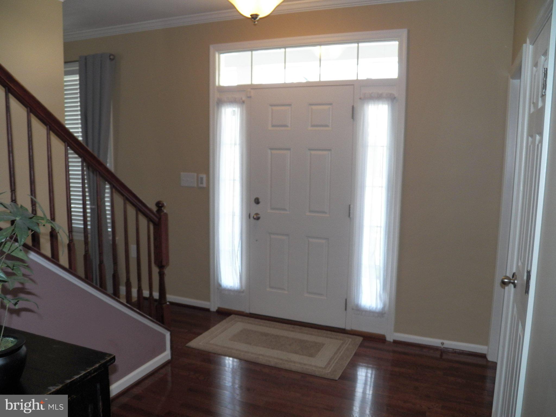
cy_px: 208
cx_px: 278
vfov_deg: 49.7
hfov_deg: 63.4
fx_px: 450
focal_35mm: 28
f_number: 2.8
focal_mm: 4.9
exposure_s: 1/100
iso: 125
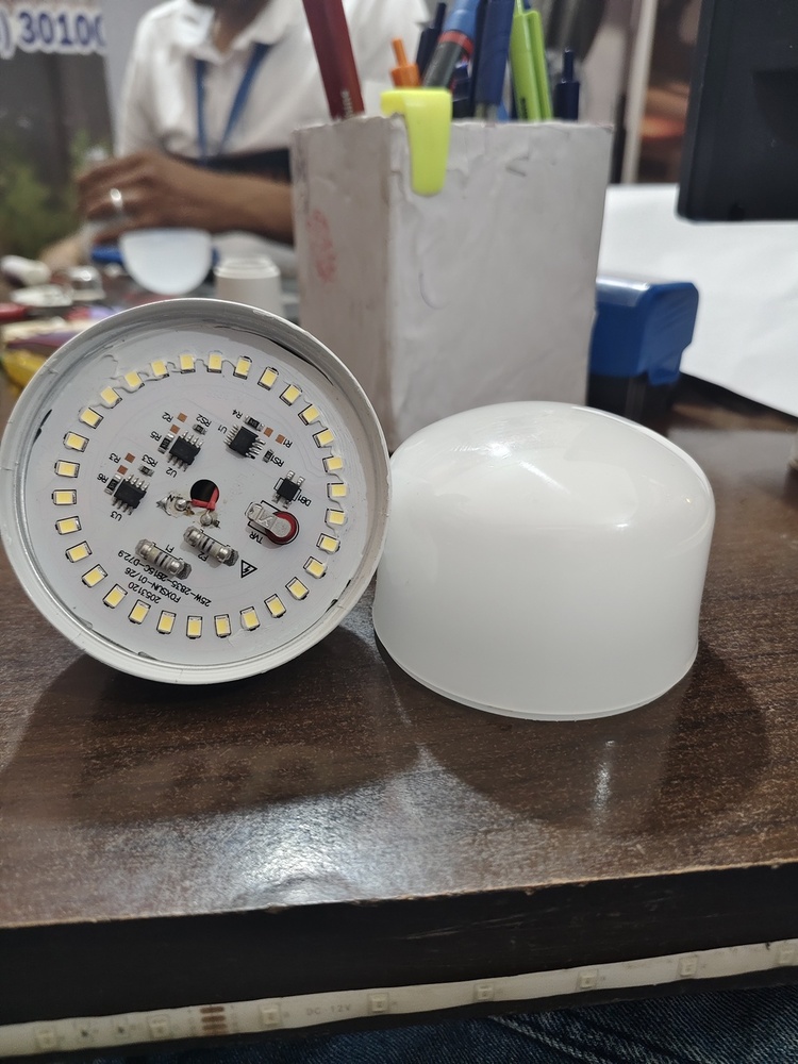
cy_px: 532
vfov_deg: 71.6
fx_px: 738
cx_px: 399
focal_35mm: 24
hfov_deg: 56.8
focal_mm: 5.56
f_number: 1.88
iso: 1832
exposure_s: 1/33.3
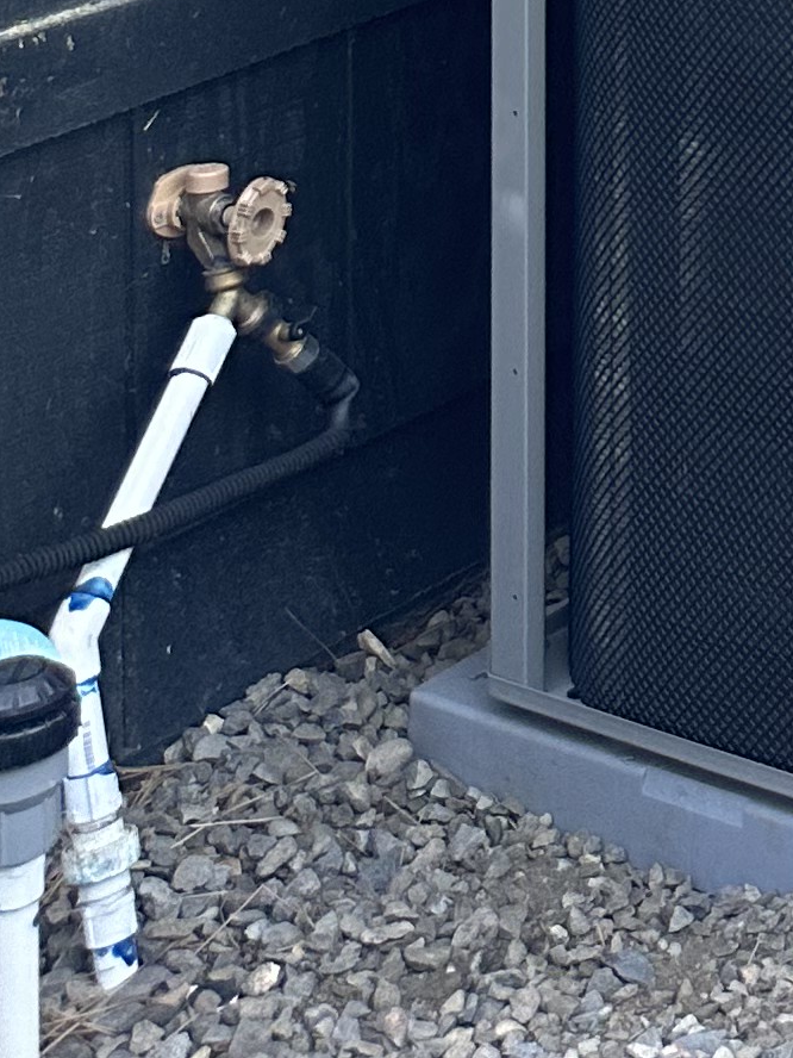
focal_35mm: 109
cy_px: -1114
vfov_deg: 14.6
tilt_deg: +0.6
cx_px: 1757
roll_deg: -0.1
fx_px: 3329
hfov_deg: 11.7
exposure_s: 1/121
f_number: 1.78
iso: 125
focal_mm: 6.86
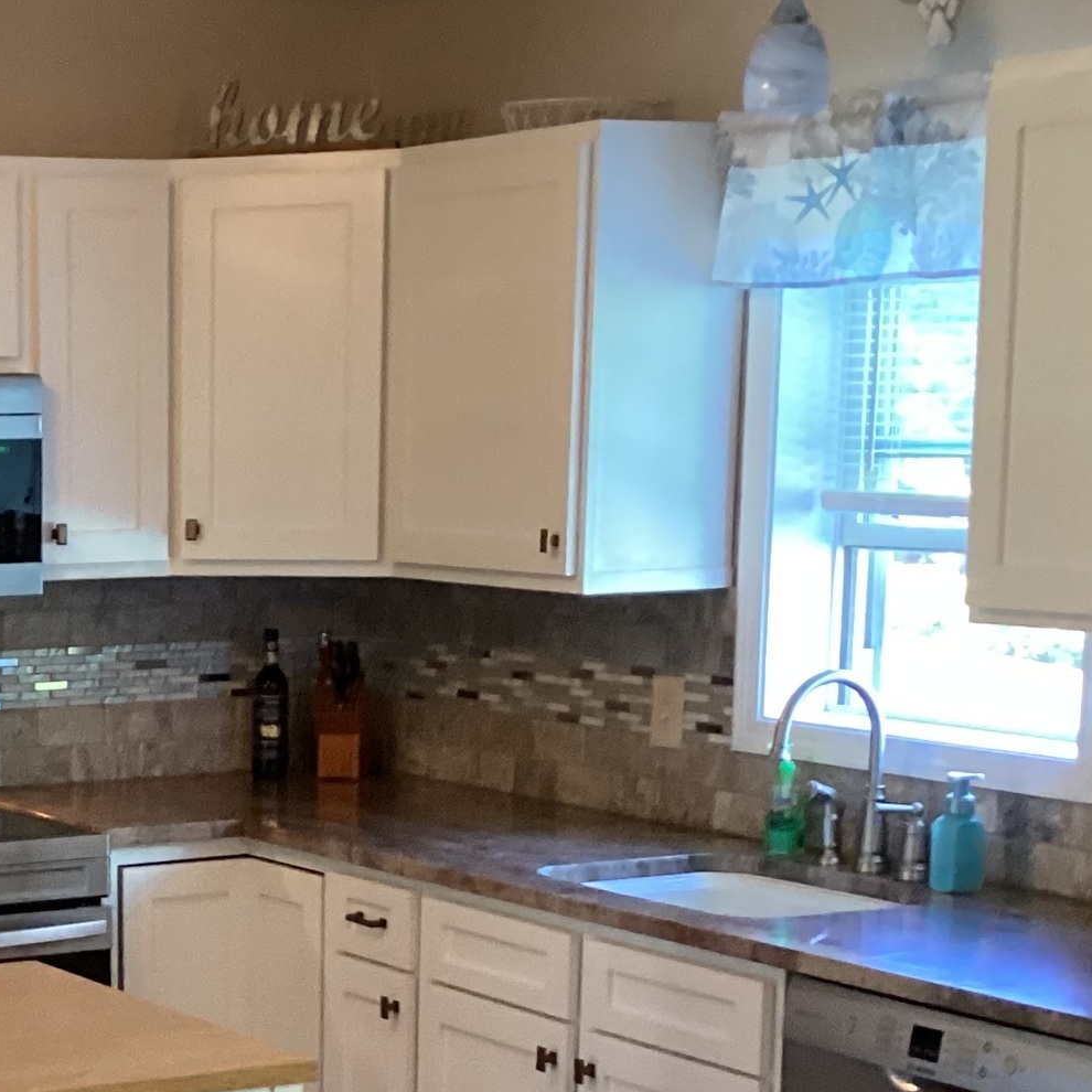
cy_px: 1004
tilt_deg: -14.0
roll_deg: +1.1
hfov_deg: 19.8
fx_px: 3034
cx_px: -11
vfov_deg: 20.0
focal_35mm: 85
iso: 400
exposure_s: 1/40
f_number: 2.4
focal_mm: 3.3
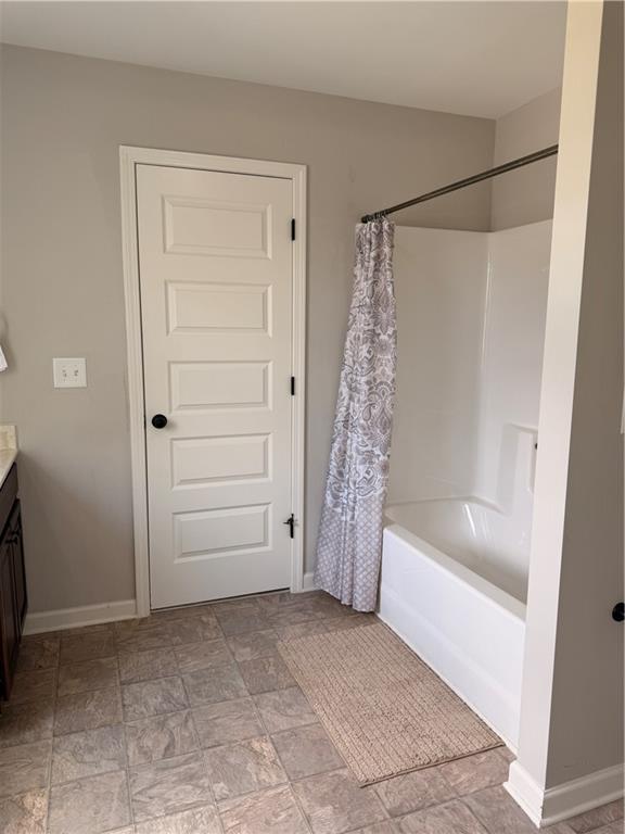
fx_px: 578
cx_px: 312
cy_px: 417
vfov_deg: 71.6
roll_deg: -0.6
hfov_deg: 56.8
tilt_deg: -8.9
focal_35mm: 24
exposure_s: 1/121
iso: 64
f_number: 1.78
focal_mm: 6.76
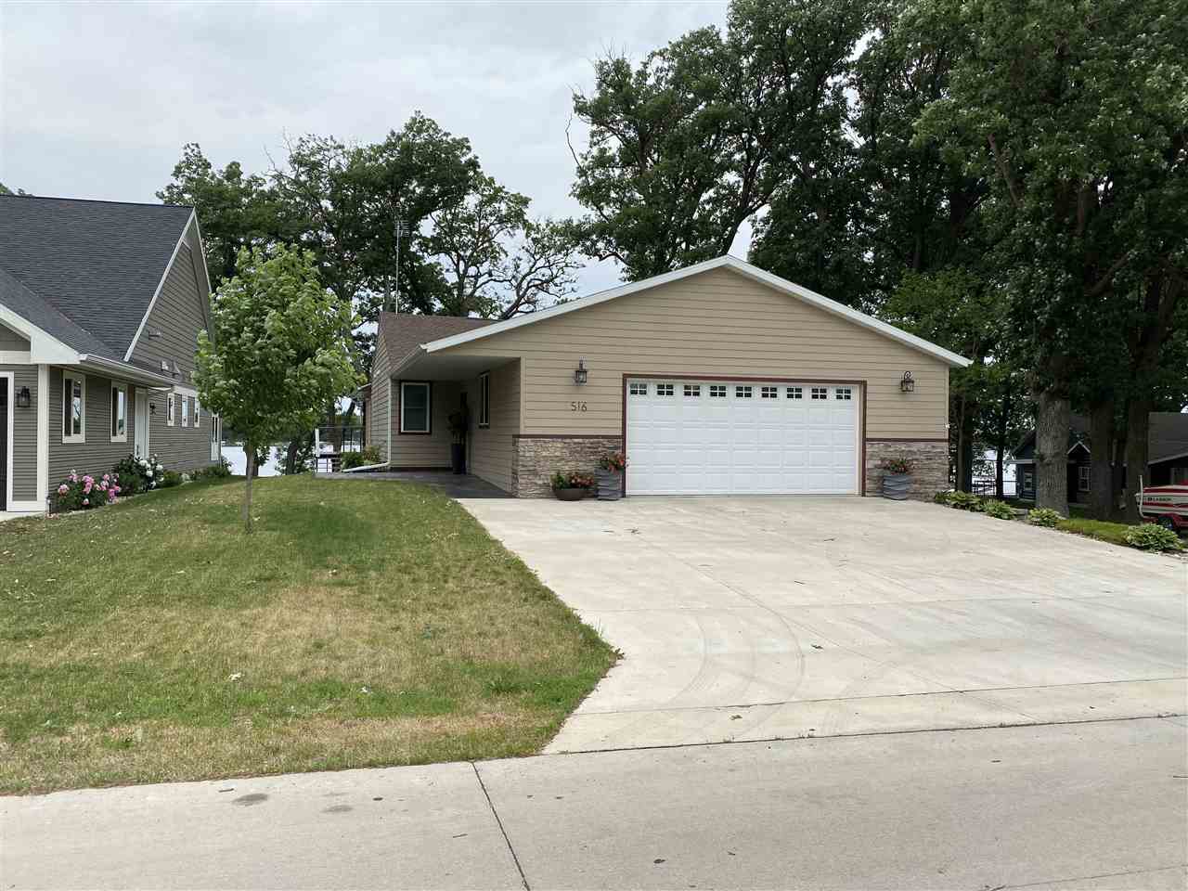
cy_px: 446
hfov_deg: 67.3
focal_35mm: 26
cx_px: 594
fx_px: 892
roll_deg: -0.5
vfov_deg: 53.1
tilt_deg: +2.2
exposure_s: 1/1996
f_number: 1.8
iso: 32
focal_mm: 4.25
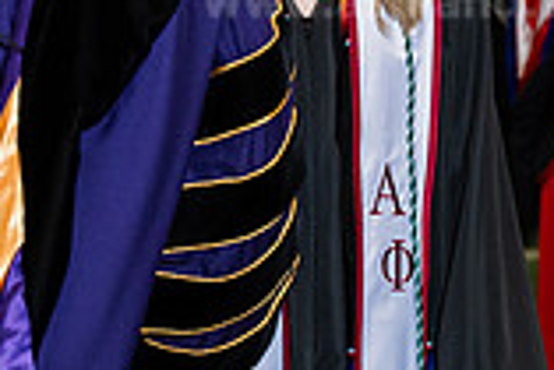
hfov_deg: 7.9
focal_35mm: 258
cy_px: 76
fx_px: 3974
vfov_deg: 5.3
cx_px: 42
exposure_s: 1/200
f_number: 4.5
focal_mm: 70
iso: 1250
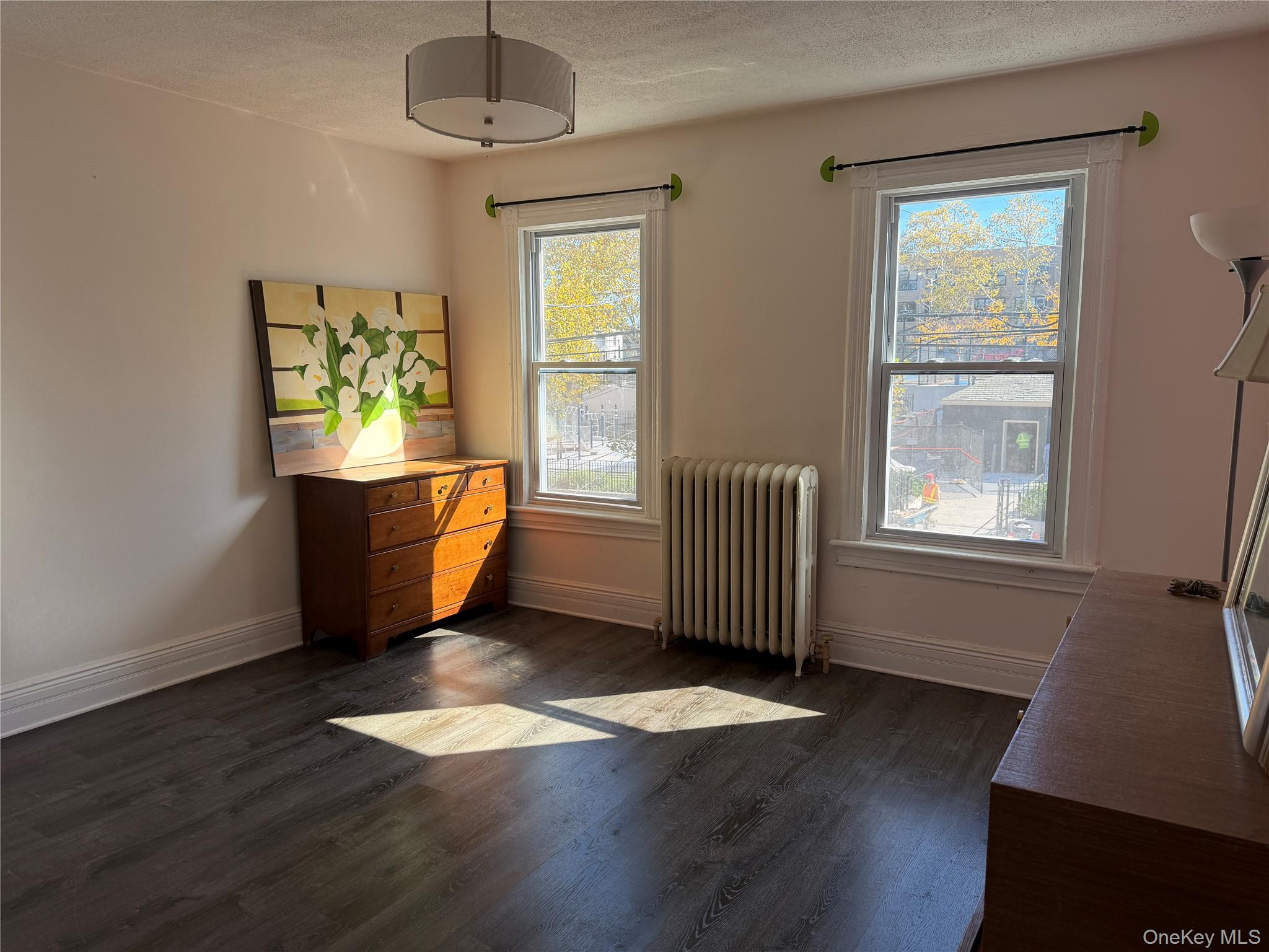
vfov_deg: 56.8
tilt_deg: -7.1
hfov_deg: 71.6
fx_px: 880
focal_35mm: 24
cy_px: 476
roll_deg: +0.4
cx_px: 634
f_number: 1.78
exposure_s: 1/397
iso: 100
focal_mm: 6.76
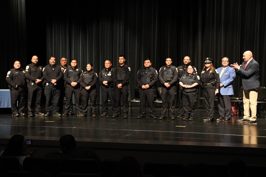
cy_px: 88
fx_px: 421
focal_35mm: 57
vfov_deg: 23.8
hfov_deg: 35.1
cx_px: 133
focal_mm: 38
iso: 4000
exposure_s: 1/60
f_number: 5.6
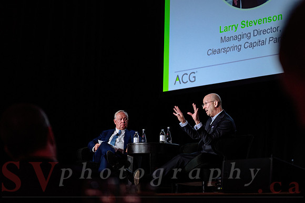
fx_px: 680
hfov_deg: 25.3
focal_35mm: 80
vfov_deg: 17.0
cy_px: 116
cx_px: 175
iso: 1600
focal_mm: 70
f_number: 2.8
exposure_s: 1/160
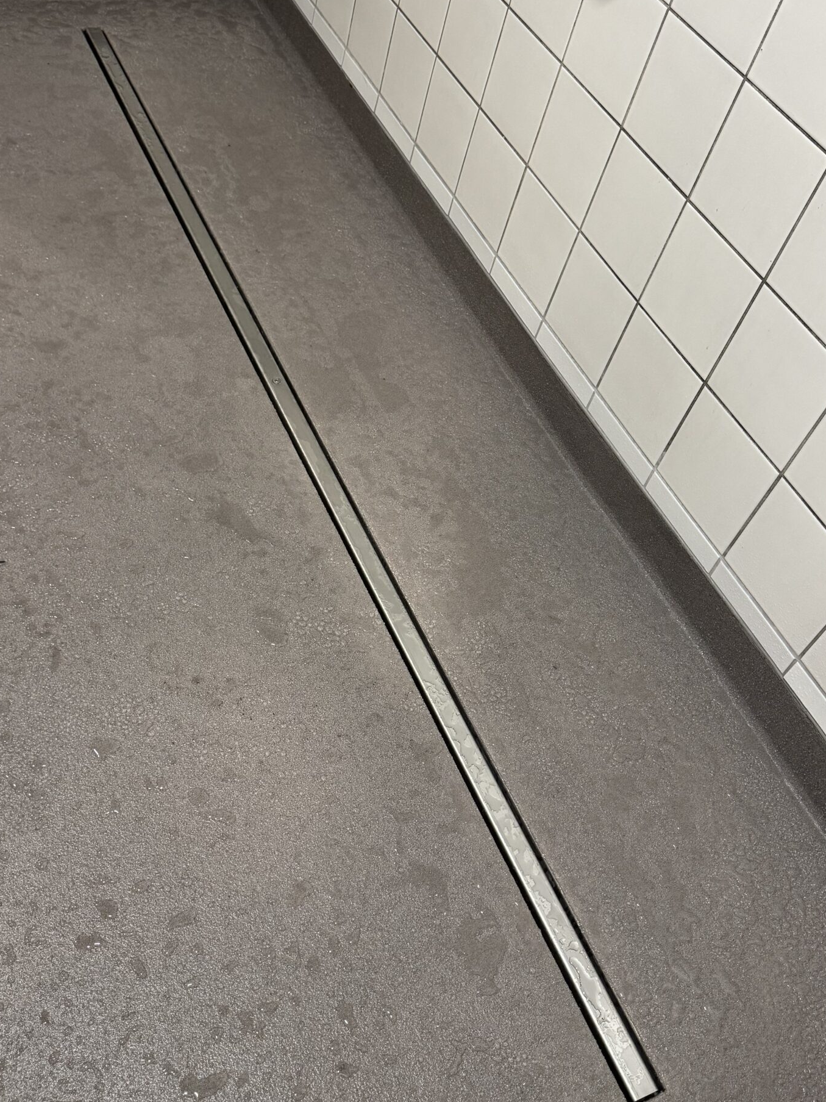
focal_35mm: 34
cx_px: 354
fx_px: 1082
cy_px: 510
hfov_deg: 41.7
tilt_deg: -47.8
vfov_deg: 53.9
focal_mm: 6.76
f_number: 1.78
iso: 250
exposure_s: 1/50
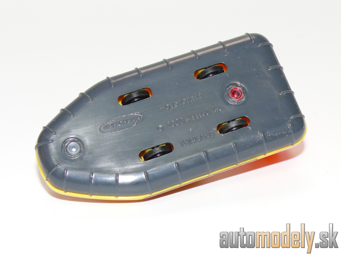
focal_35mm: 95
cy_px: 128
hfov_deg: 20.7
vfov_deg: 15.6
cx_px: 170
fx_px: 936
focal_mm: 12.8
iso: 100
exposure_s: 1/30
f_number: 4
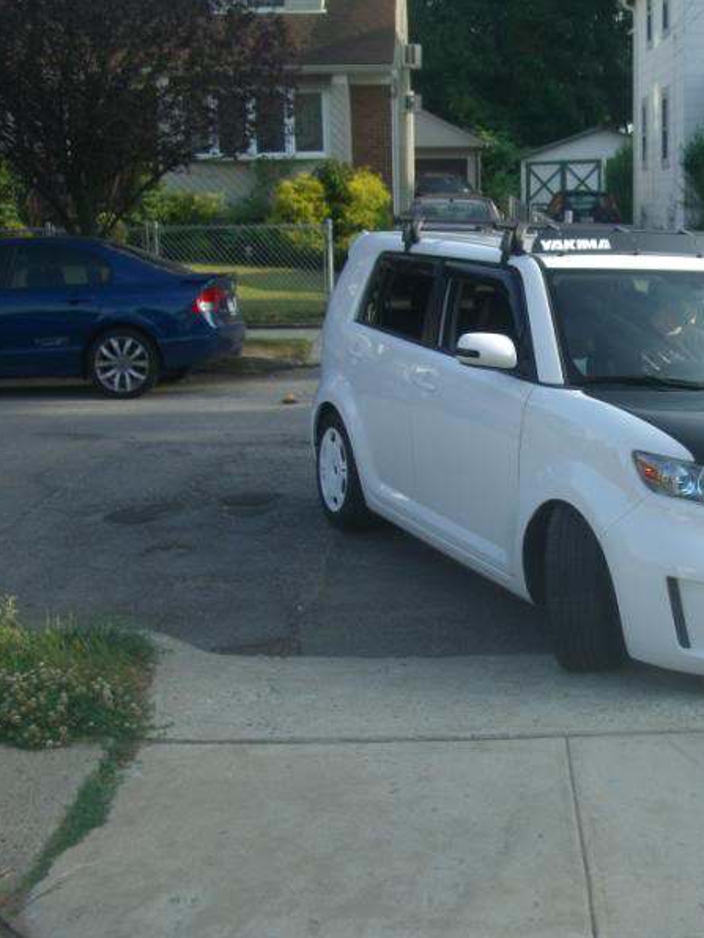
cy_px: 469
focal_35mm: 51
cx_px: 595
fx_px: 1383
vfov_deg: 37.5
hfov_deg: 27.8
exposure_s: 1/320
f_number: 2.8
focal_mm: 7.9
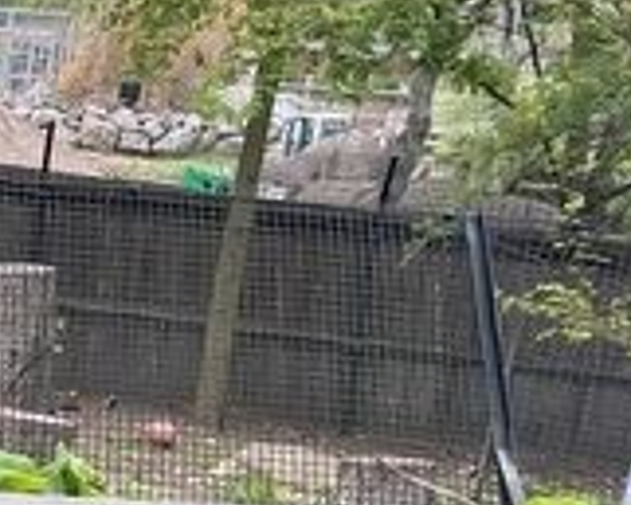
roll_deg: -1.8
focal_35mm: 126
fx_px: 2354
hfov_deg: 12.7
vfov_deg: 12.2
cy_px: 376
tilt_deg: -9.8
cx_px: -756
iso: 50
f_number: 1.6
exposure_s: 1/454
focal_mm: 5.1
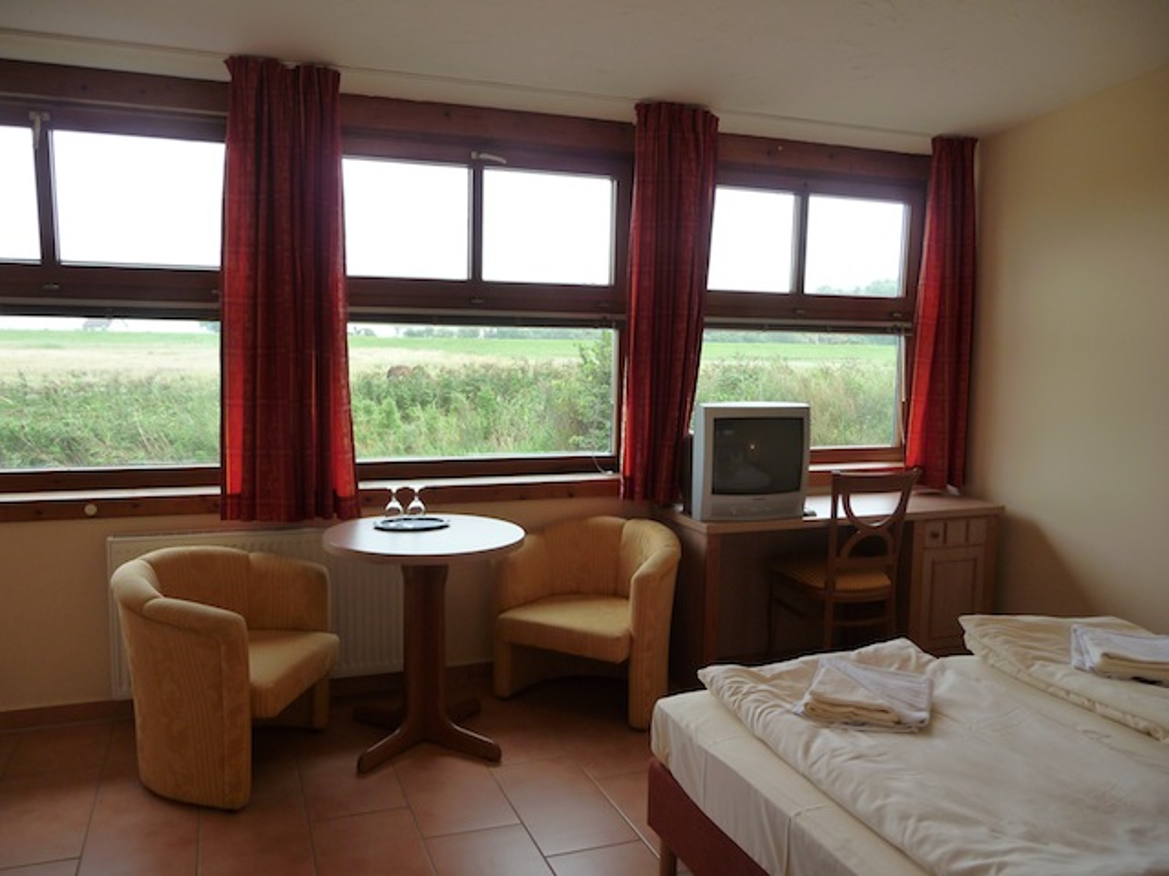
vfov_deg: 49.7
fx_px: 946
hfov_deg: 63.4
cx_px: 584
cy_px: 438
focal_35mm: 28
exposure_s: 1/100
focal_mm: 4.7
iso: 160
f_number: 3.3
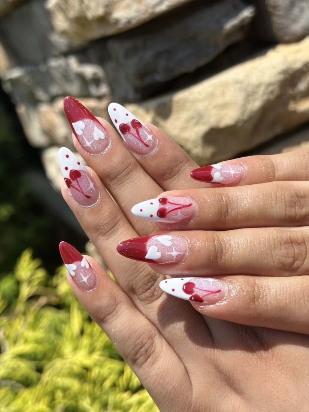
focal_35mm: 48
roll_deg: +22.9
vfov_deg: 39.7
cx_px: 154
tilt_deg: -10.9
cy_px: 206
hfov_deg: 30.3
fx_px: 571
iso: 100
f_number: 1.78
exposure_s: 1/5000
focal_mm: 6.86
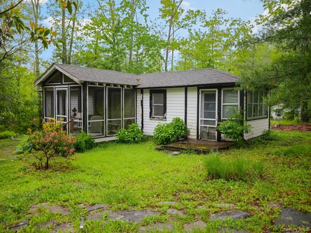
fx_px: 252
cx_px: 156
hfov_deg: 63.4
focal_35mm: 28
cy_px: 116
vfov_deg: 49.7
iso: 200
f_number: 2.8
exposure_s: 1/250
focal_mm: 14
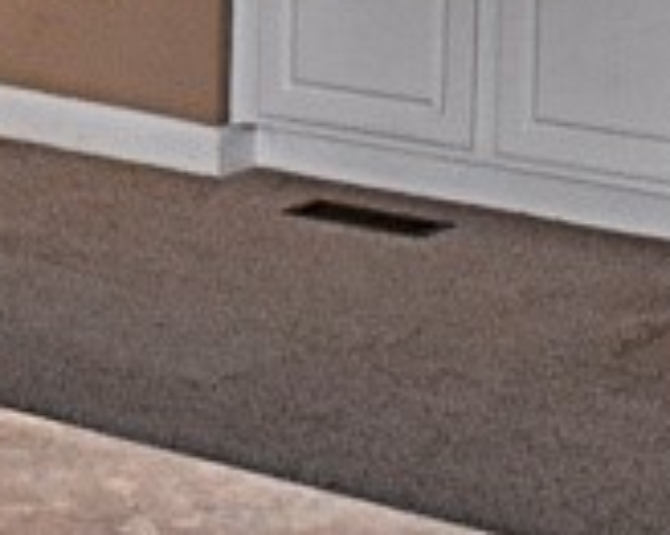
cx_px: -511
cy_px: -423
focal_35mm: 158
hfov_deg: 11.4
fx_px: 3131
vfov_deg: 9.3
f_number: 3.5
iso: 800
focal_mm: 18
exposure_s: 1/160
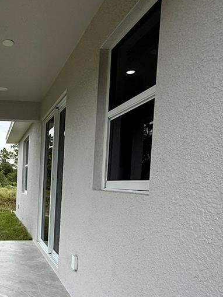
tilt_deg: -5.7
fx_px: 283
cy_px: 202
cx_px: 1
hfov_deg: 38.3
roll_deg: -2.3
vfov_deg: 54.0
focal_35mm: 33
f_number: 2.2
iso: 50
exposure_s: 1/701
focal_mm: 2.22
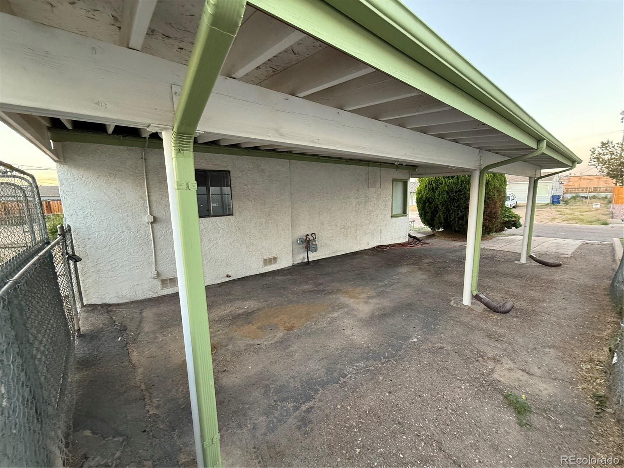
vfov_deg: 85.7
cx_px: 312
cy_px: 234
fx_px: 252
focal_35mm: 14
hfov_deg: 102.1
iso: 400
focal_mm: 2.22
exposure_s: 1/63
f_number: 2.2
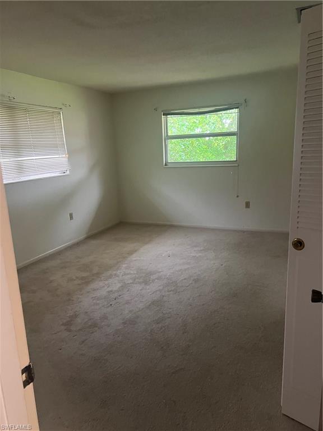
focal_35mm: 26
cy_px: 216
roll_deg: +2.7
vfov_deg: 67.3
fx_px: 323
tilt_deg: -11.7
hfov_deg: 53.1
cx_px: 162
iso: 500
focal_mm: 5.7
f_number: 1.5
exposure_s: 1/40
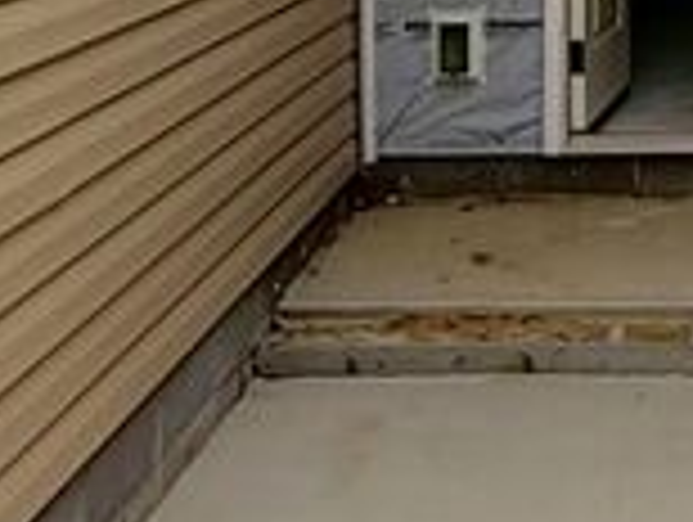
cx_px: 738
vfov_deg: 15.0
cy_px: -220
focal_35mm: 93
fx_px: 1865
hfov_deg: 20.2
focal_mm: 2.22
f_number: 2.2
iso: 32
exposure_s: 1/770
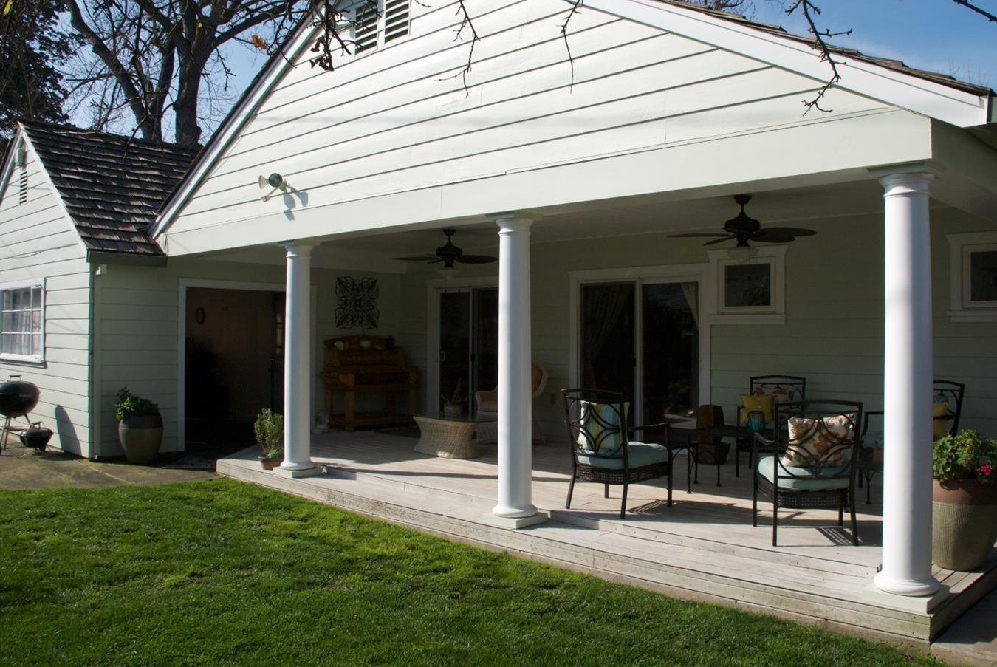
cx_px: 524
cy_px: 297
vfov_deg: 43.6
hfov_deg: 61.8
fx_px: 832
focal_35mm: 30
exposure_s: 1/400
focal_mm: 18
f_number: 10
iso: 400
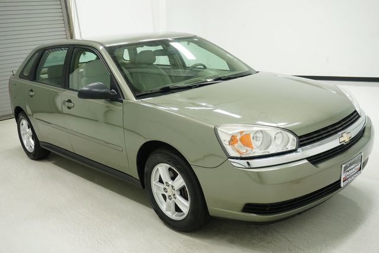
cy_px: 126
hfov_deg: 55.8
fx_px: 358
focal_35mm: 34
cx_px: 190
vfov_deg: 38.9
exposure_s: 1/200
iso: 800
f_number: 5.6
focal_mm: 23
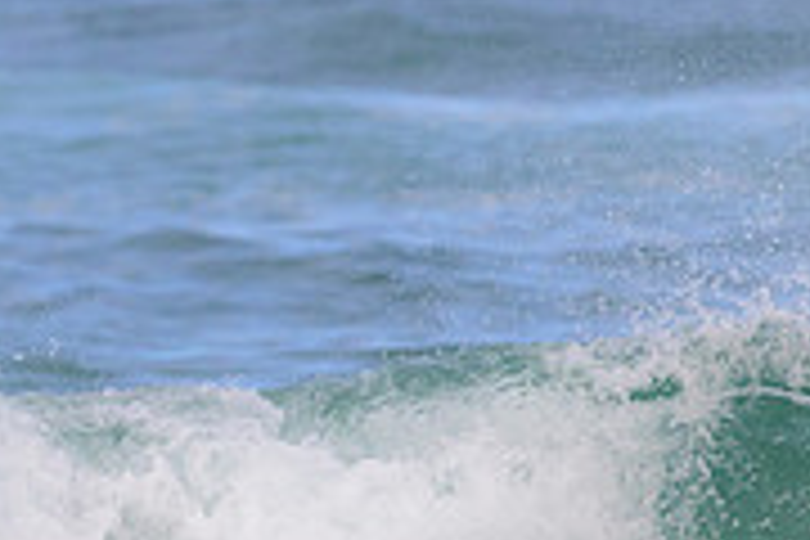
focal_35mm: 1706
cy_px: 668
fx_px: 38382
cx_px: -324
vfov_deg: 0.8
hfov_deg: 1.2
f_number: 11
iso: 1800
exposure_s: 1/1250
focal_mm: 530
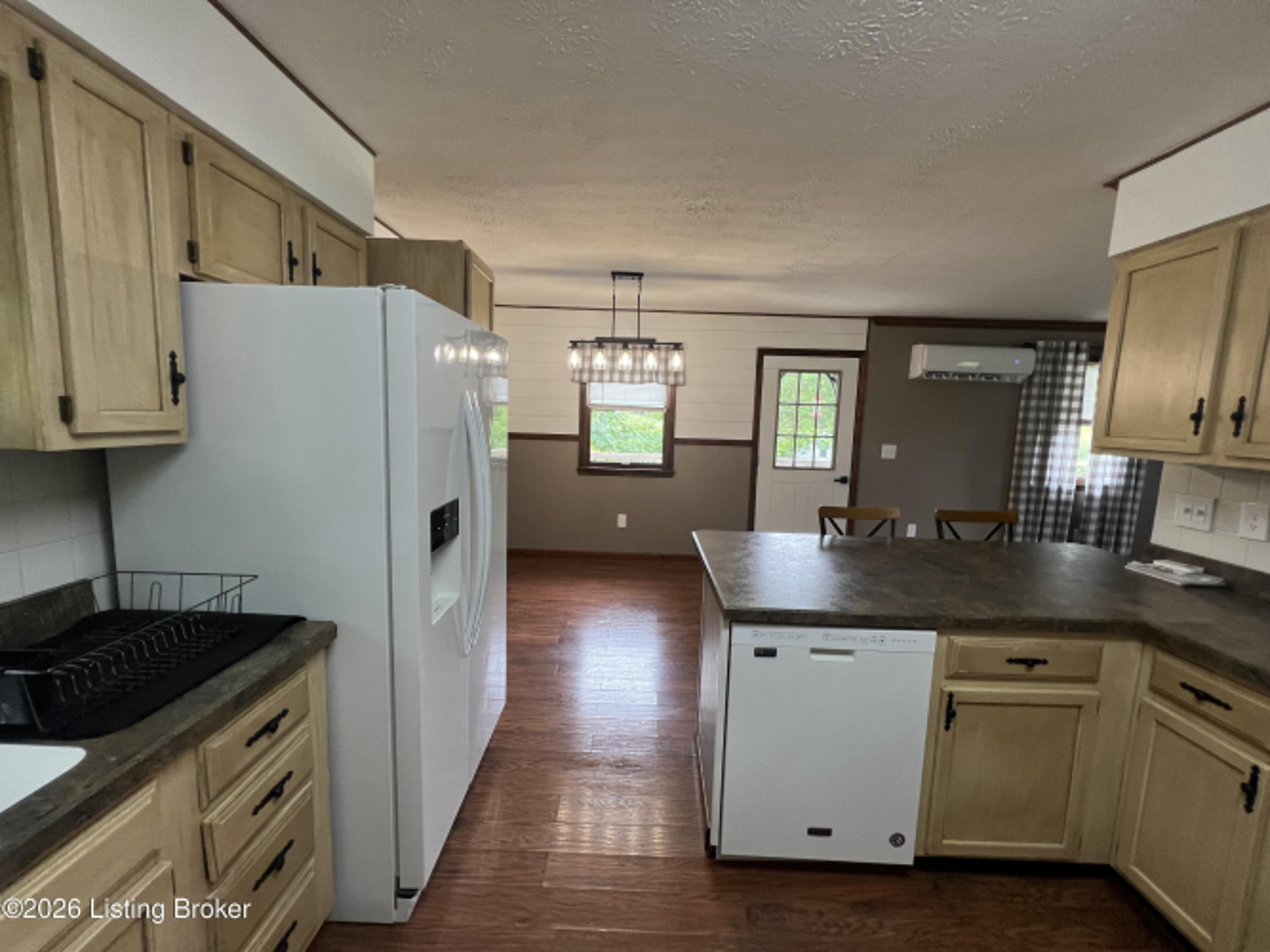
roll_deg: -2.1
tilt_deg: -8.2
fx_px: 477
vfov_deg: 89.9
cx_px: 635
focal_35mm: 13
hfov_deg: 106.2
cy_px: 476
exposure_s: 1/120
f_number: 1.8
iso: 125
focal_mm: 1.57
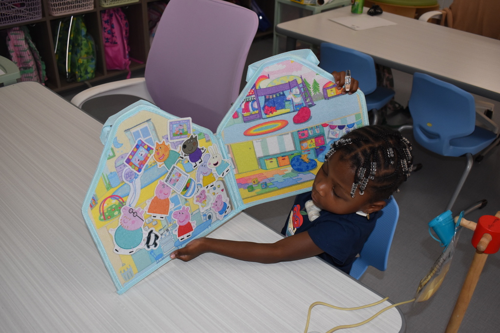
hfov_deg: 55.1
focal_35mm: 34
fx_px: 479
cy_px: 166
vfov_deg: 38.4
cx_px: 250
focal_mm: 23
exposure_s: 1/100
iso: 800
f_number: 5
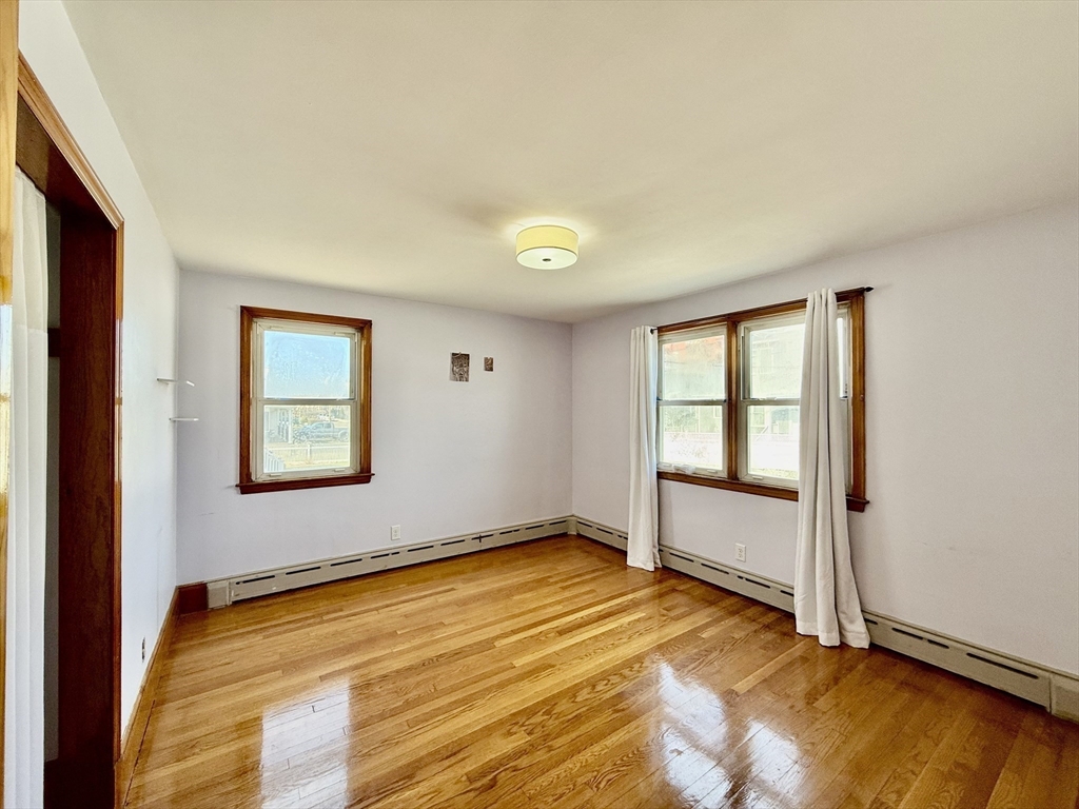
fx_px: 436
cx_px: 540
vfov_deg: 85.7
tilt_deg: +0.5
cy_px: 404
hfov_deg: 102.1
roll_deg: -0.1
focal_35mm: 14
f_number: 2.2
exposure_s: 1/127
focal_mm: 2.22
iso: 64
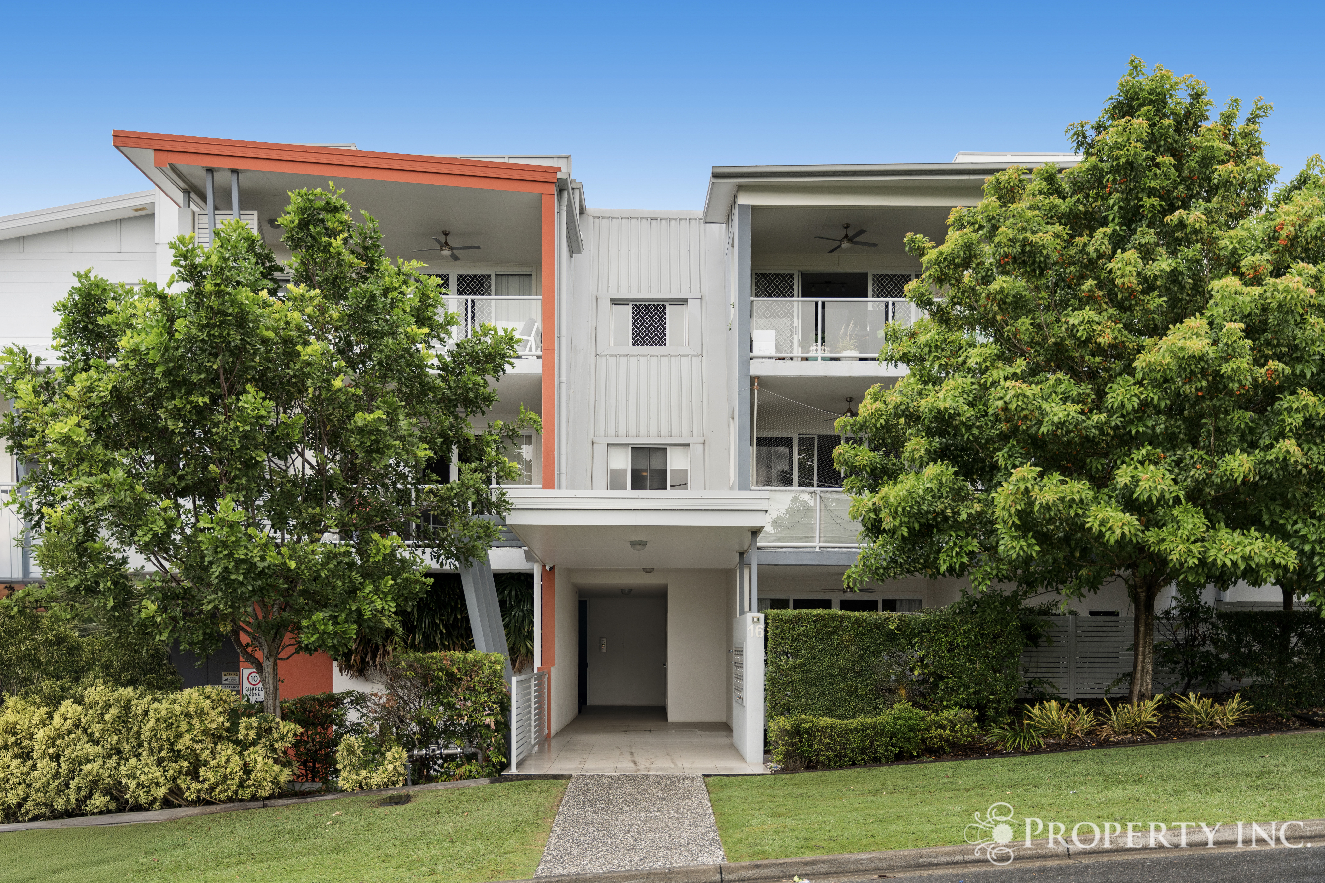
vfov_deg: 41.2
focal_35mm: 32
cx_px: 662
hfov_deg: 58.9
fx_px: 1174
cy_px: 442
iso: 320
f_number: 2.8
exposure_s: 1/800
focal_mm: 31.9
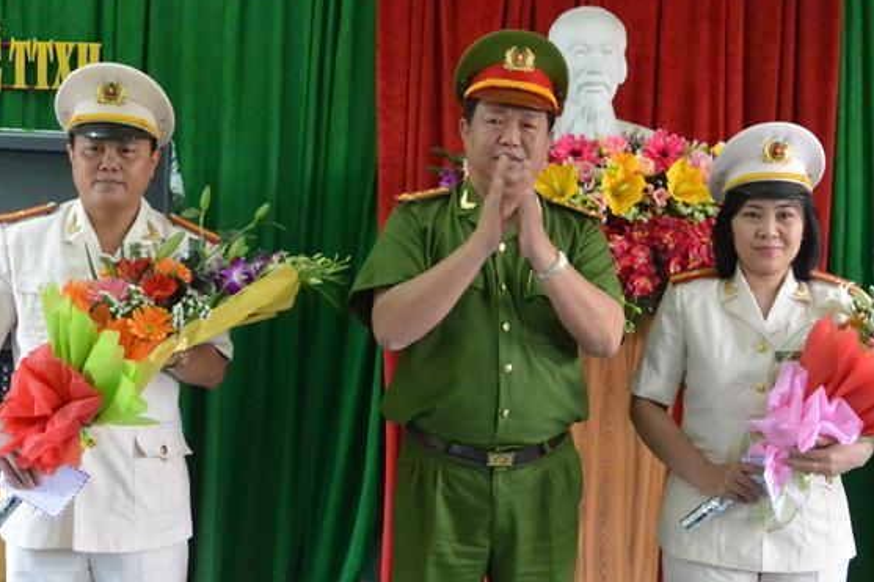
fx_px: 1311
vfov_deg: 25.0
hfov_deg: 36.9
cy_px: 265
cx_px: 474
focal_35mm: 54
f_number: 4.5
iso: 1600
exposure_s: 1/60
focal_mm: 17.5
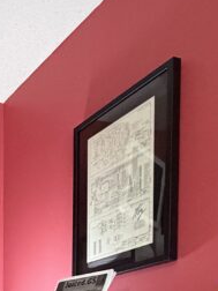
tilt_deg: -3.1
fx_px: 479
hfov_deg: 21.1
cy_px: 390
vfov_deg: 27.5
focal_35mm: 57
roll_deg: -0.3
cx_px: -121
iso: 500
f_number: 2.2
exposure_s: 1/42
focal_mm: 2.22
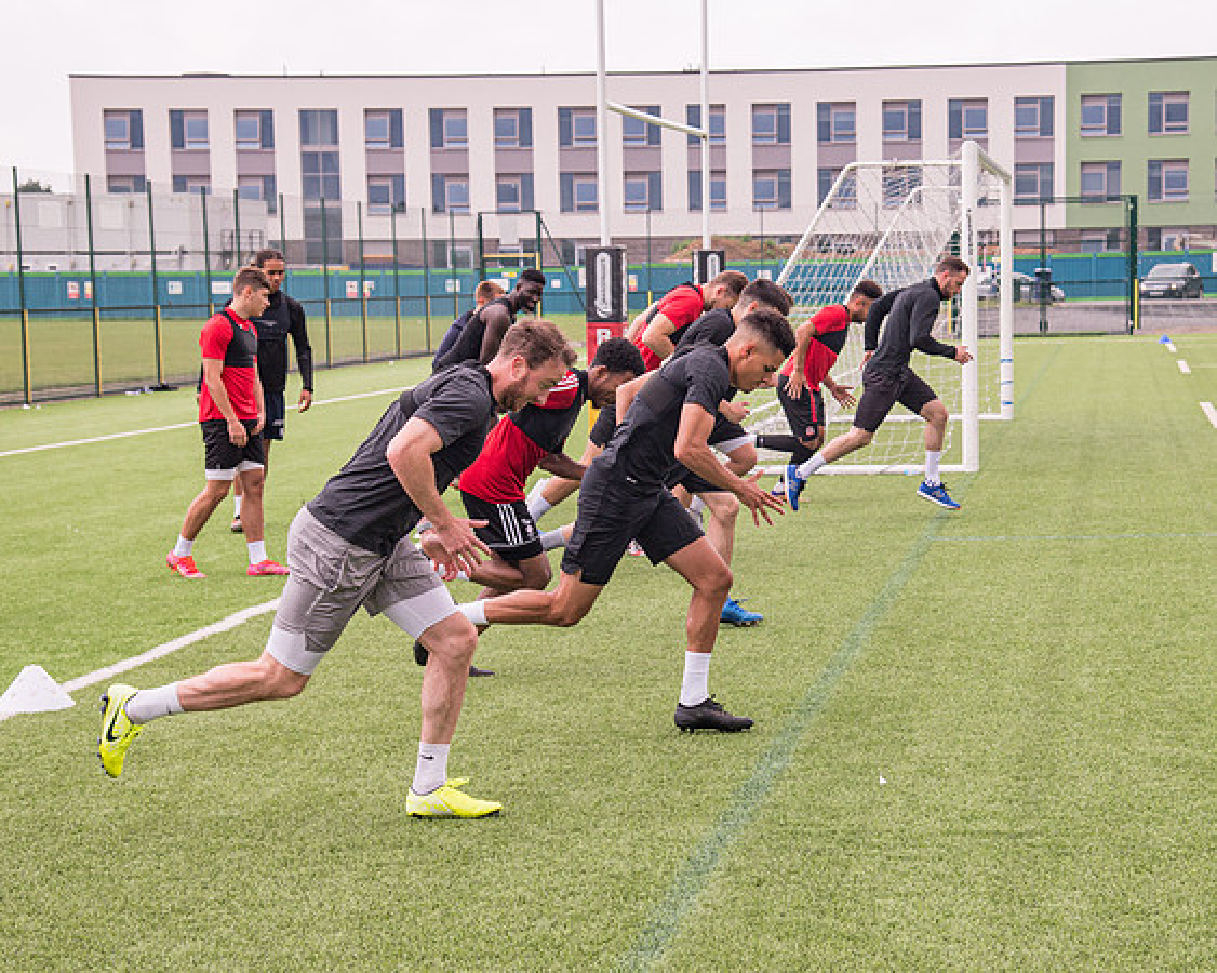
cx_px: 711
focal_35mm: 79
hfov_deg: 24.3
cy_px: 518
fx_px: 2827
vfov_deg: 19.5
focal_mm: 58
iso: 400
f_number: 5
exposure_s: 1/800
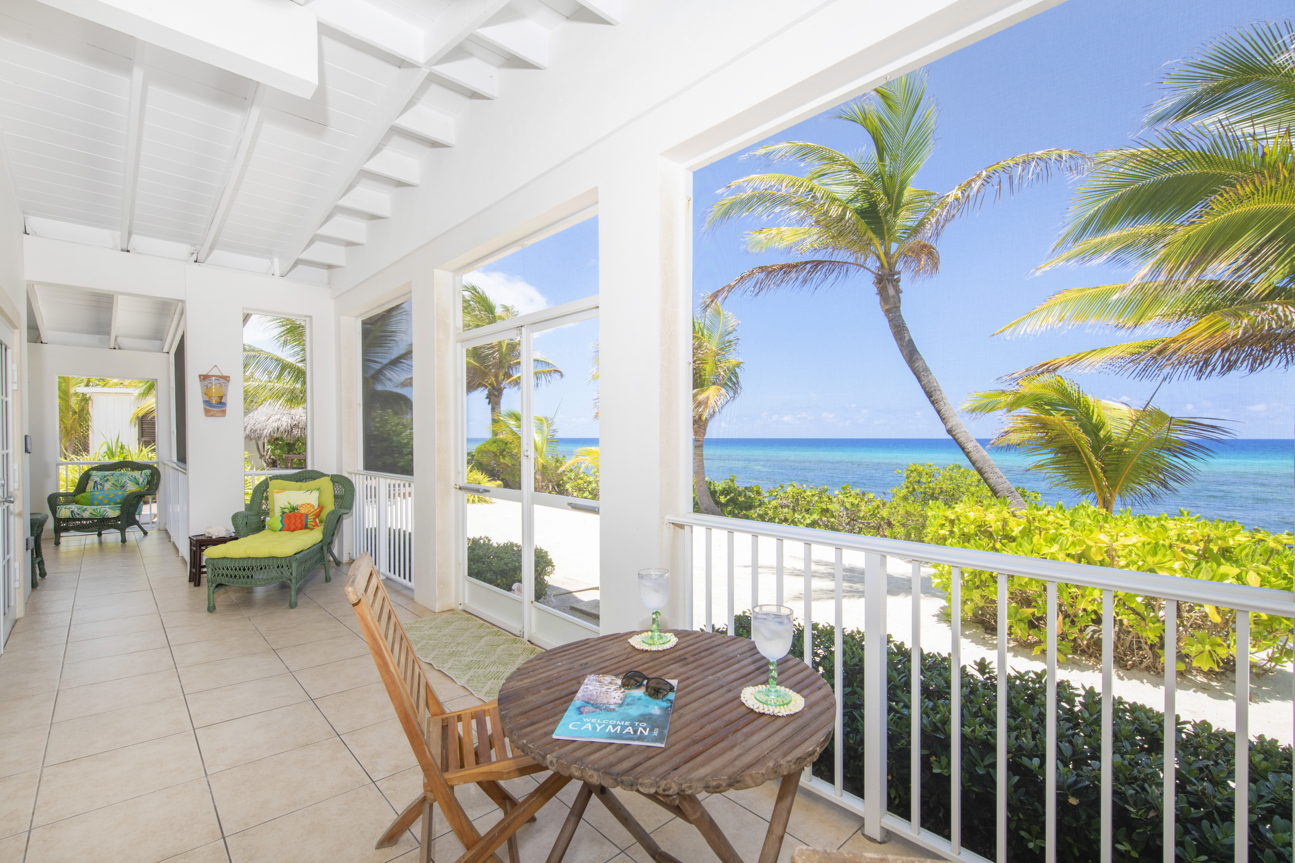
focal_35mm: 16
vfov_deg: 73.7
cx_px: 648
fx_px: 576
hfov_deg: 96.7
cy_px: 432
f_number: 13
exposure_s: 1/80
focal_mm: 16
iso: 320
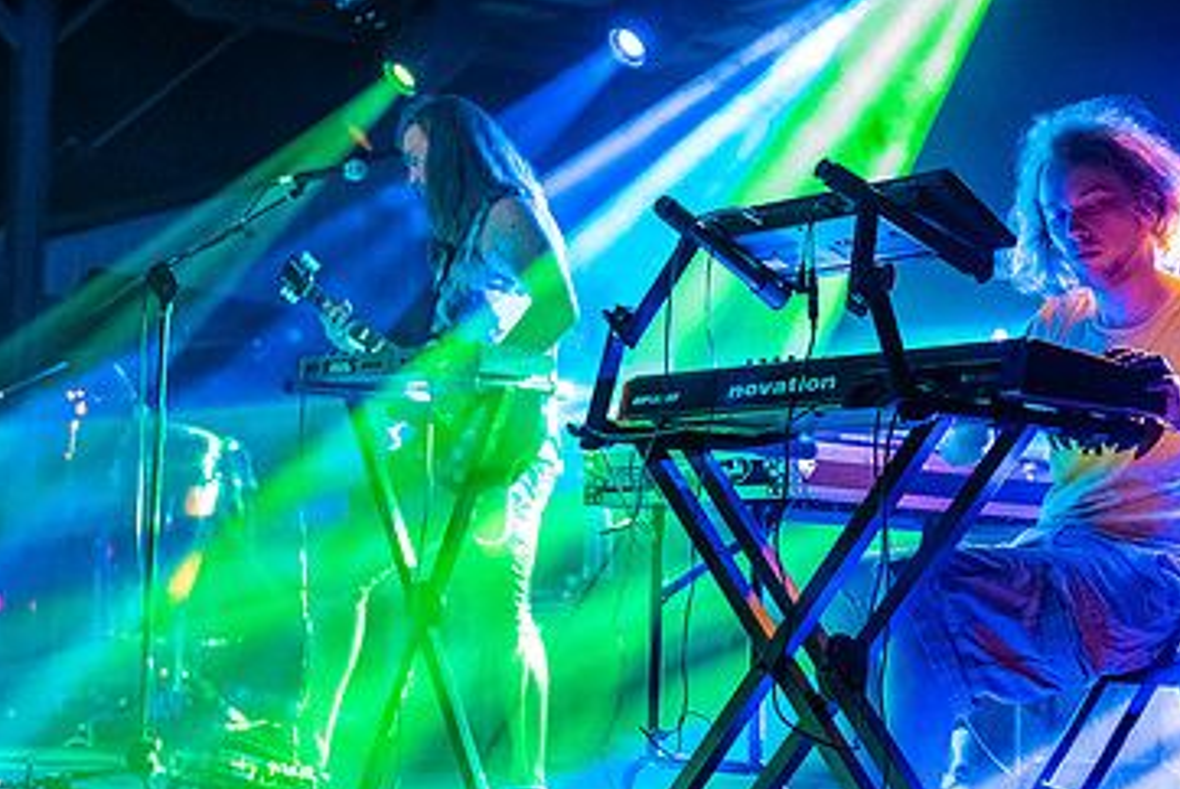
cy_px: 360
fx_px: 2362
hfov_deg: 27.7
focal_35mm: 72
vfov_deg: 19.0
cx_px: 303
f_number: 2.8
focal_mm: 45
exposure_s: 1/80
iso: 6400
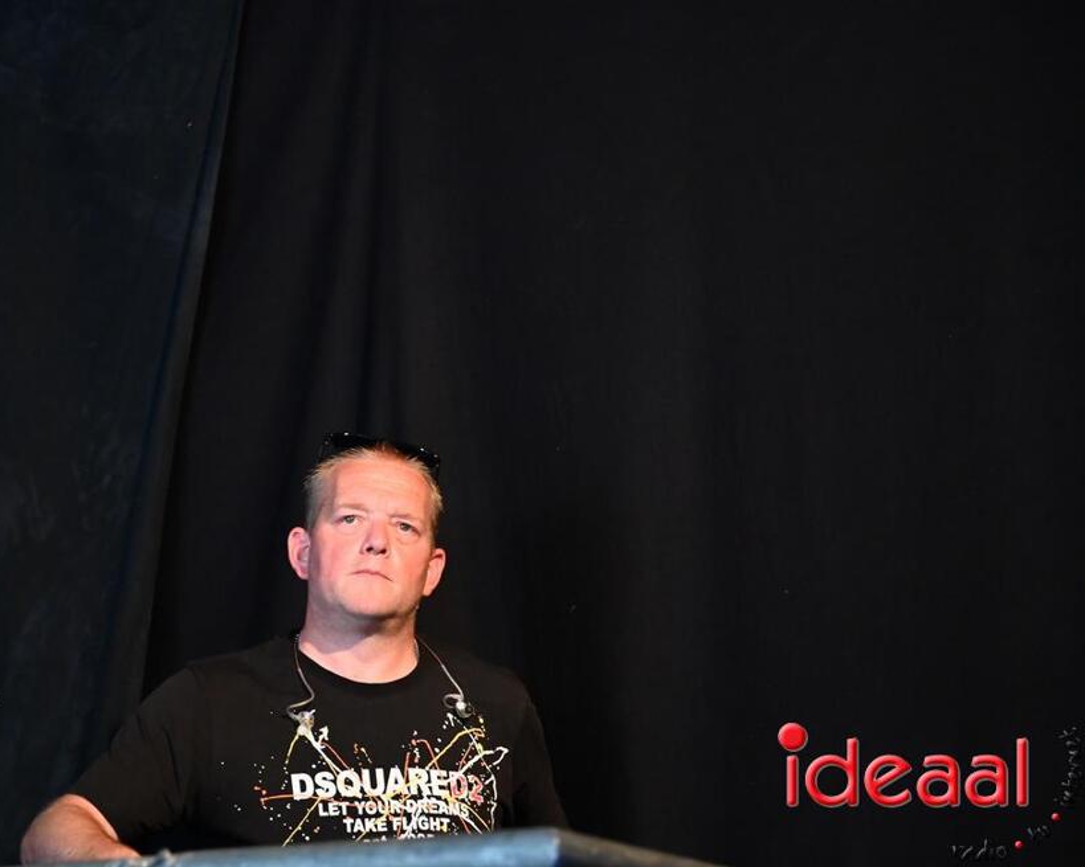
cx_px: 439
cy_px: 435
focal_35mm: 159
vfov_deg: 9.7
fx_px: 5105
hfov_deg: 12.1
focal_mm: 140
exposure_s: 1/125
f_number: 4.8
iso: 7200
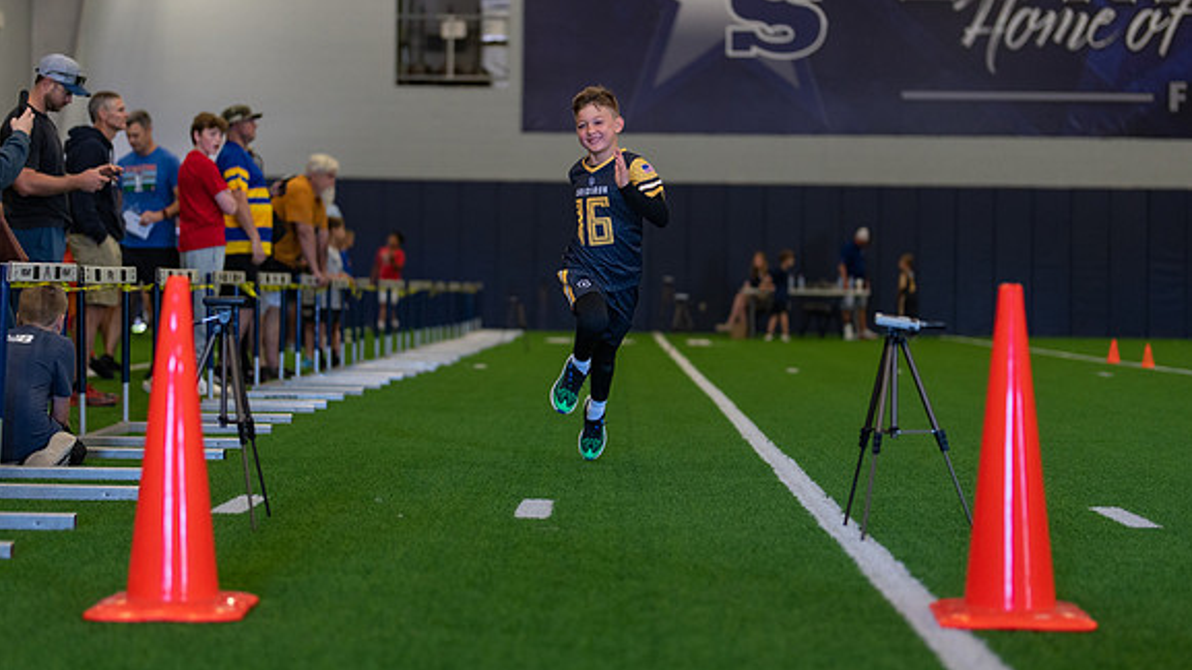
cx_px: 574
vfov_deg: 16.7
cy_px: 305
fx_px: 2275
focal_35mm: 72
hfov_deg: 29.4
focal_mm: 50
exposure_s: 1/1000
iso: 800
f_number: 1.2
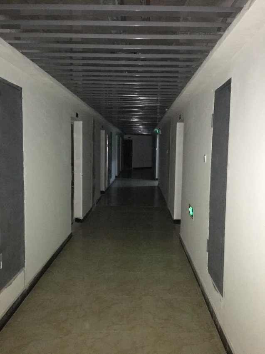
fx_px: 296
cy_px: 177
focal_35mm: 29
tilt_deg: -4.1
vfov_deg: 61.7
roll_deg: -1.3
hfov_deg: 48.2
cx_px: 132
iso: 800
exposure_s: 1/17
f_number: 2.2
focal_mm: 4.15
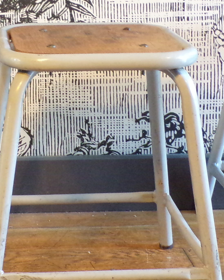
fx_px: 870
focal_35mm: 105
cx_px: 36
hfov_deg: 14.6
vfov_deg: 18.3
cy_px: 151
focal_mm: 5.8
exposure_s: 1/13
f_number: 3.2
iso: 400
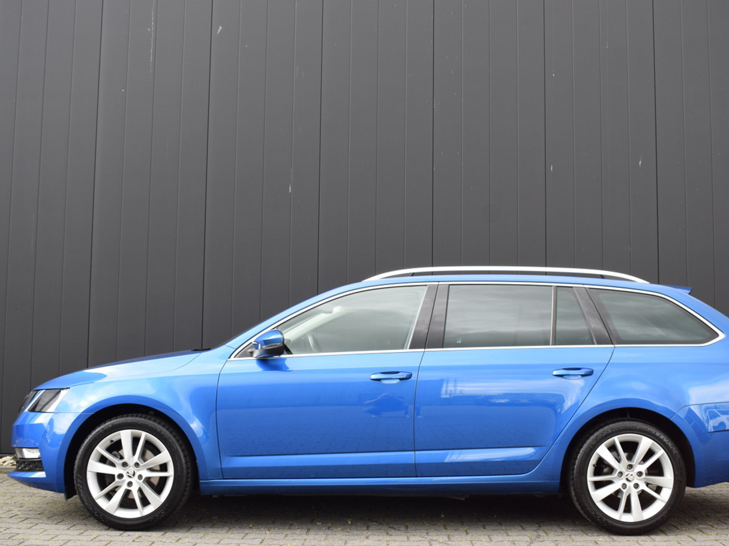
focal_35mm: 42
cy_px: 279
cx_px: 389
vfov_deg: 34.7
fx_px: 875
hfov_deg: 45.2
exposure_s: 1/160
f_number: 6.3
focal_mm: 25
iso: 400
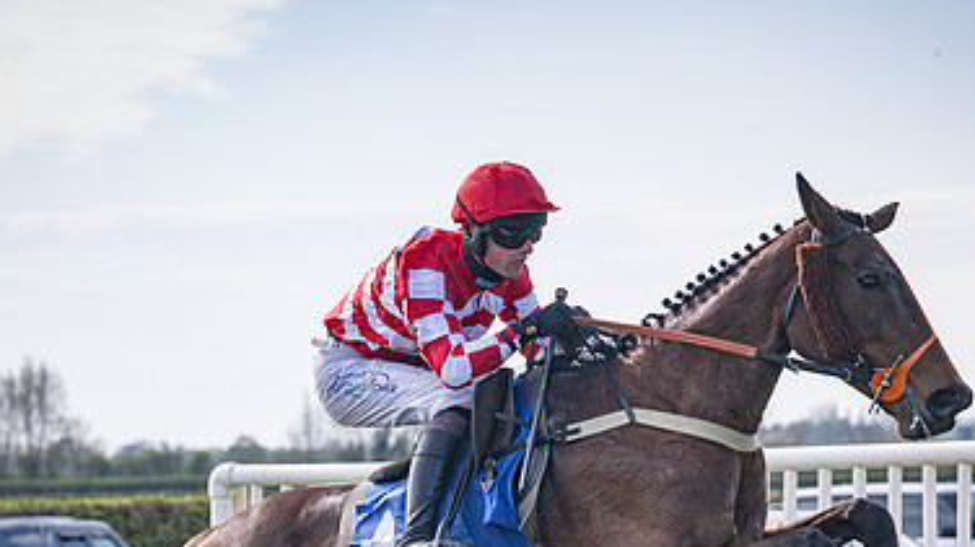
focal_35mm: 173
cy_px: 591
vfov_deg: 7.0
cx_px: 375
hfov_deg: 12.4
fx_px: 4470
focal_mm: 80
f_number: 4
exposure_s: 1/2500
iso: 400
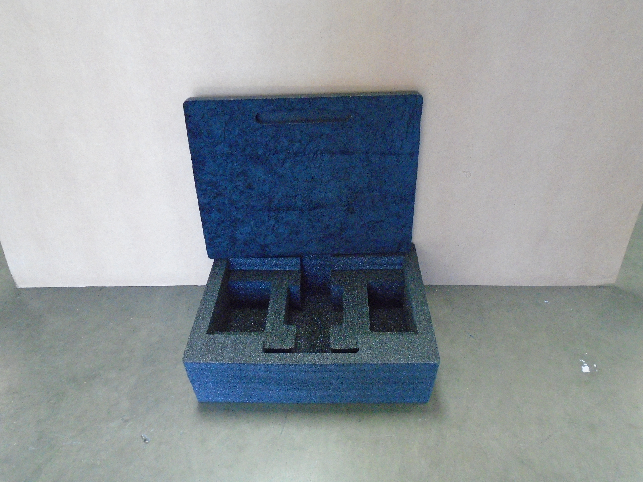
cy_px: 241
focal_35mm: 26
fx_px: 483
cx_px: 322
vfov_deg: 53.1
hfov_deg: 67.3
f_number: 3.2
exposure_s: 1/60
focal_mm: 4.6
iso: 800
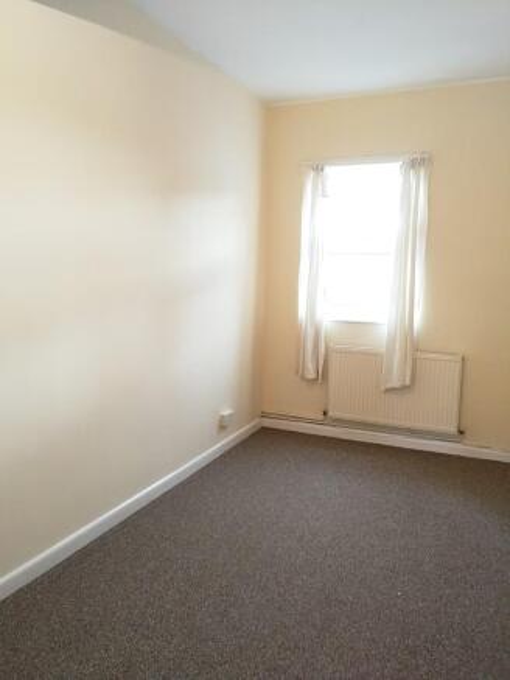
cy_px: 340
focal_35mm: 27
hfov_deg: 51.4
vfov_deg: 65.3
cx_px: 255
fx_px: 530
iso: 250
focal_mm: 3.95
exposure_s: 1/33.3
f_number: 2.2
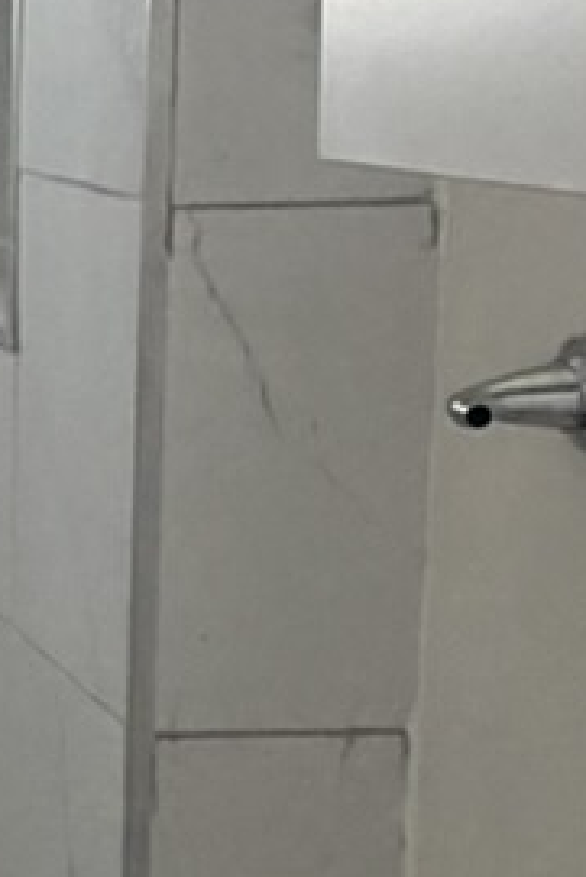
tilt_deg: -9.3
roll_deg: +0.8
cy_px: 392
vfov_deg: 18.6
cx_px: -877
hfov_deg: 10.5
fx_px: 2682
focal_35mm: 110
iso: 320
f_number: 2.2
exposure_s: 1/72
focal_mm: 2.22
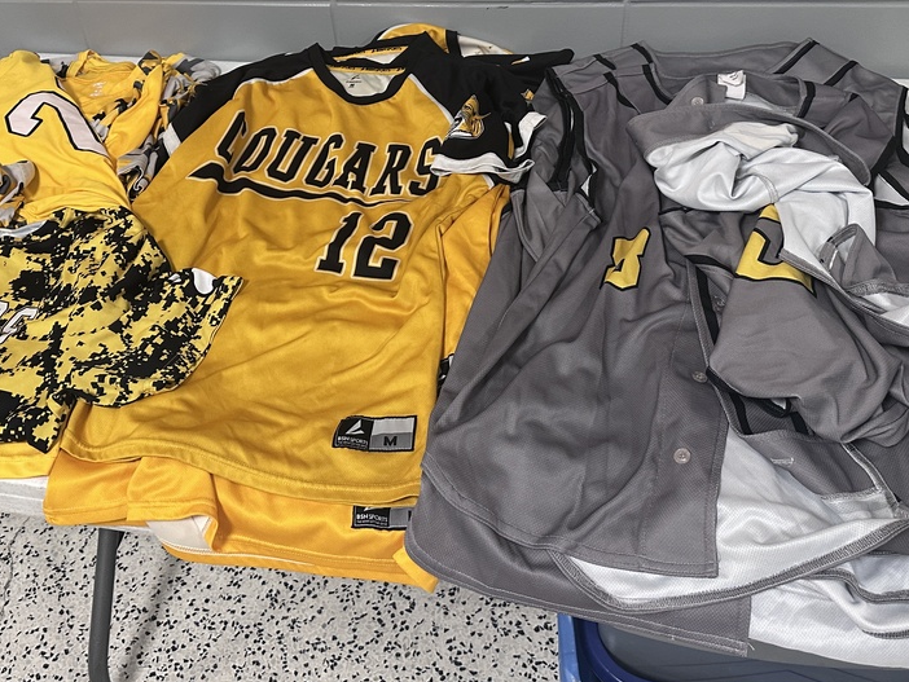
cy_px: 236
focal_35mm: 35
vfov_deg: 40.3
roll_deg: +7.8
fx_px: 919
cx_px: 390
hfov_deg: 52.4
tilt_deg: -39.6
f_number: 1.78
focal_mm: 6.86
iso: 320
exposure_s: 1/60
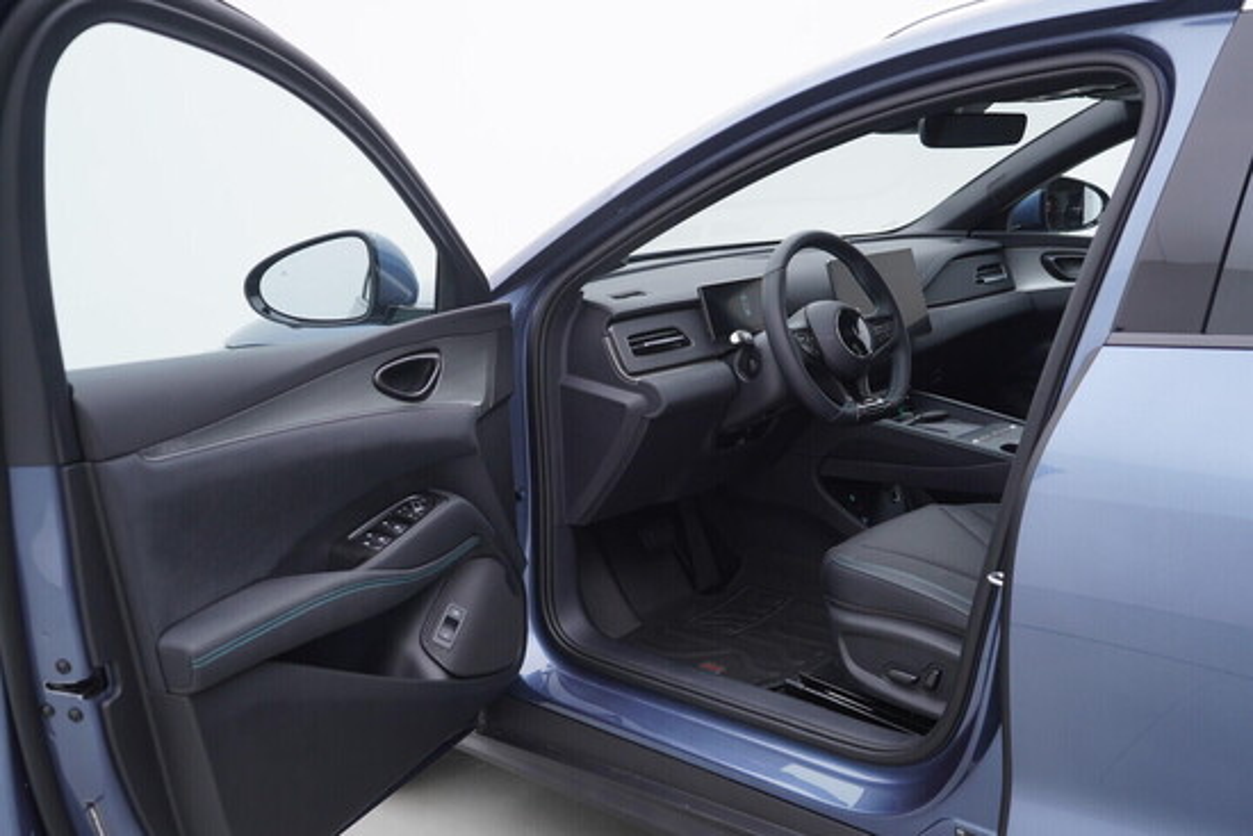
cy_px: 418
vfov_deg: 36.9
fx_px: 1253
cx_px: 626
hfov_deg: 53.1
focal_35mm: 36
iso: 125
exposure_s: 1/60
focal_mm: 24
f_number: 3.2
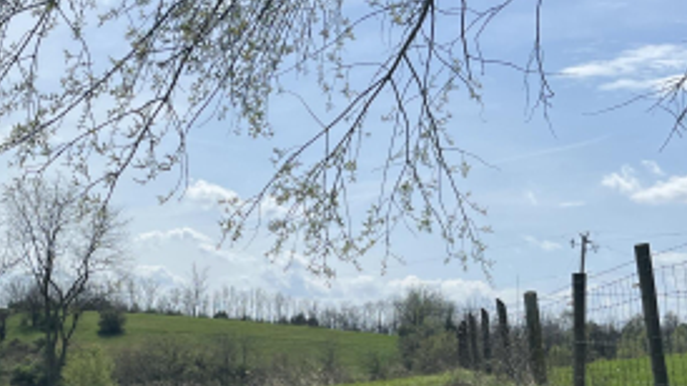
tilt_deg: +2.2
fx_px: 1257
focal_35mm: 69
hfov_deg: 30.1
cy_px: 333
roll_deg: -3.3
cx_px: 182
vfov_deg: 17.3
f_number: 1.6
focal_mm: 5.1
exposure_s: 1/8403
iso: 50
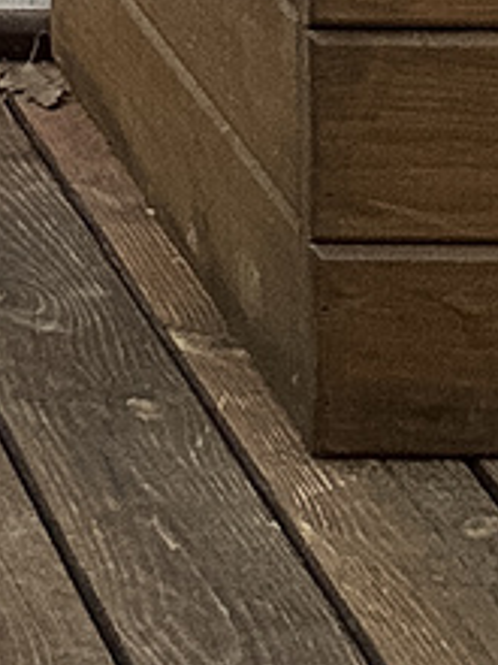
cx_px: -1008
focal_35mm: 218
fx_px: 4182
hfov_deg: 6.3
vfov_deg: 7.9
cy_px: -1273
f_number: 1.9
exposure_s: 1/125
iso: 20
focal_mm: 2.69
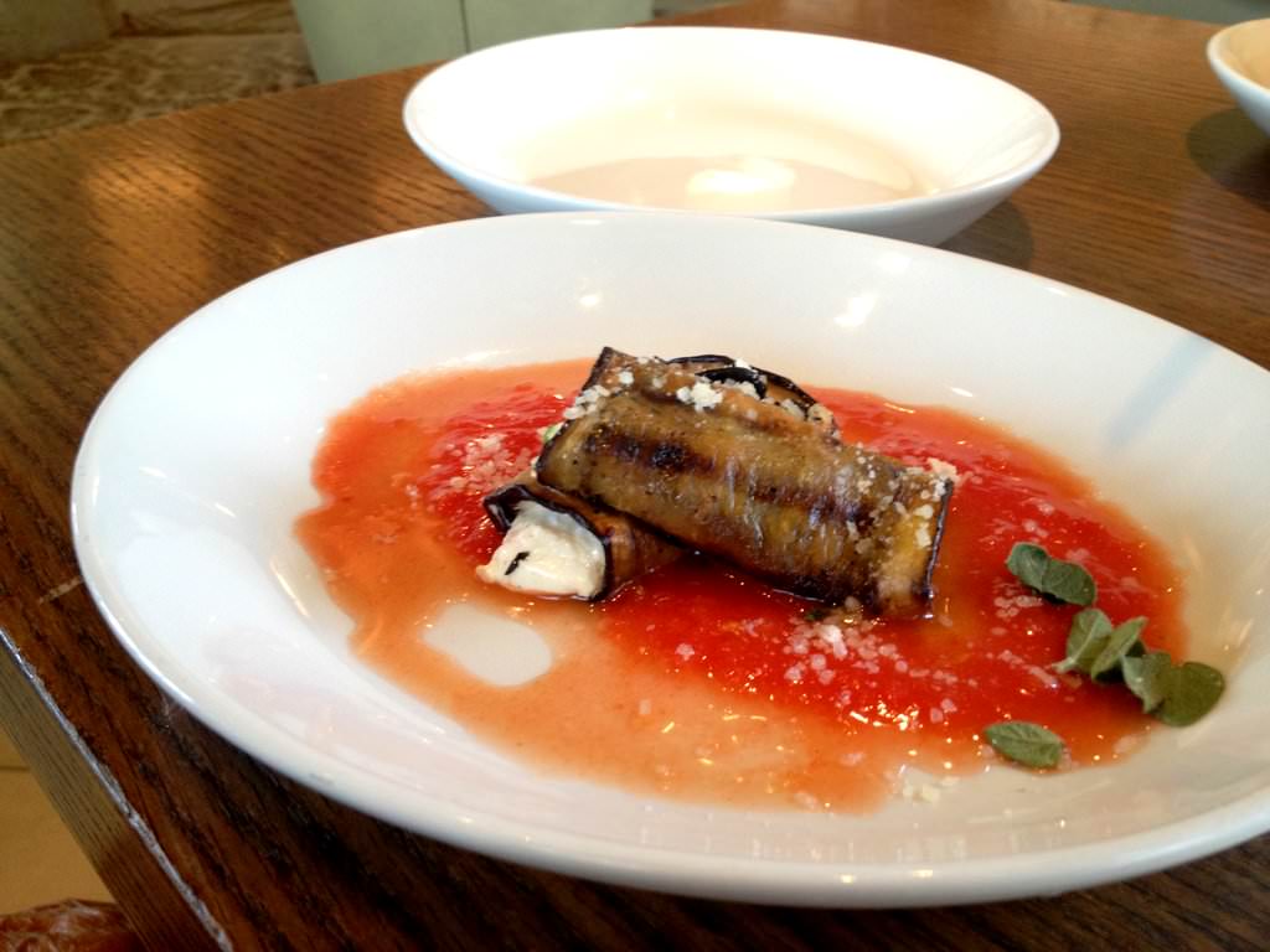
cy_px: 476
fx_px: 1284
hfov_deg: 52.6
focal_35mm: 35
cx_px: 635
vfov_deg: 40.7
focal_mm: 4.28
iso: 100
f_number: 2.4
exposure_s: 1/20
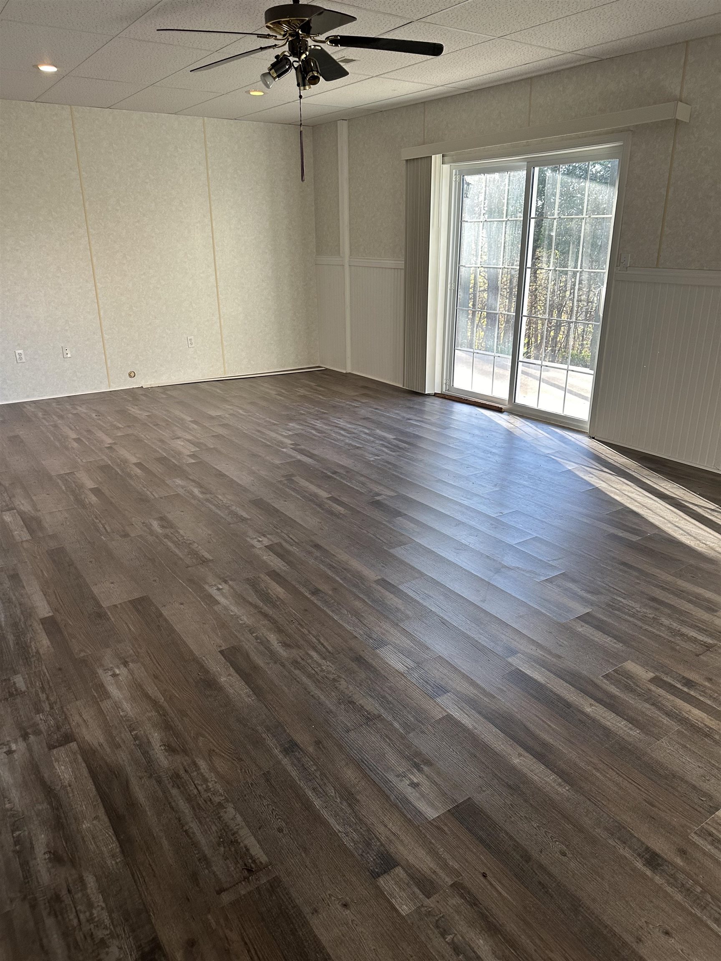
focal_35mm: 24
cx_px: 360
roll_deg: -2.3
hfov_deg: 56.8
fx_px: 667
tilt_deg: -17.9
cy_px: 480
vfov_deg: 71.6
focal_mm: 6.86
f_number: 1.78
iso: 160
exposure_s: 1/120
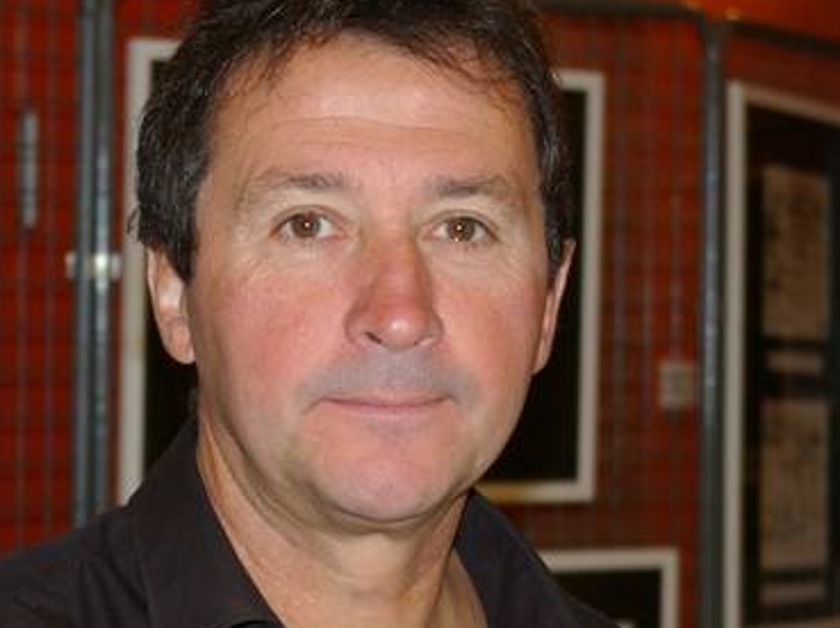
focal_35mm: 172
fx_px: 4171
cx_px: 305
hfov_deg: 11.5
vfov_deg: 8.6
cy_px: 410
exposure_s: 1/60
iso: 400
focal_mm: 55
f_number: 5.6
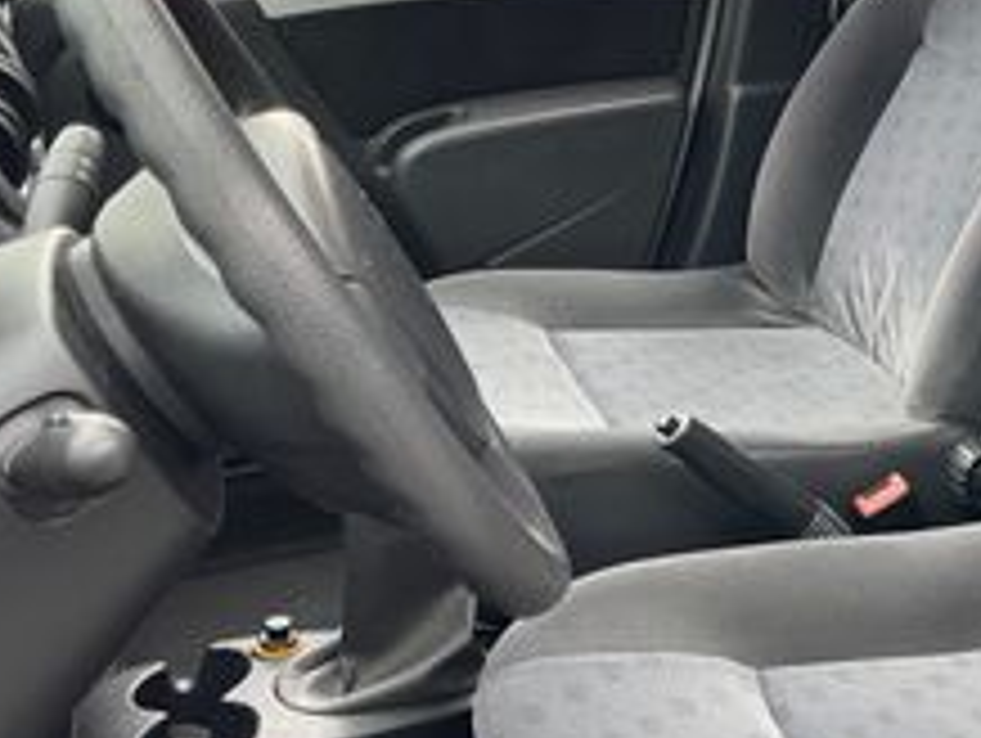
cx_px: 842
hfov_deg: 34.0
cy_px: 302
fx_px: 1532
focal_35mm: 54
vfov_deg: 27.0
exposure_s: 1/75
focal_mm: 5.1
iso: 125
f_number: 1.6
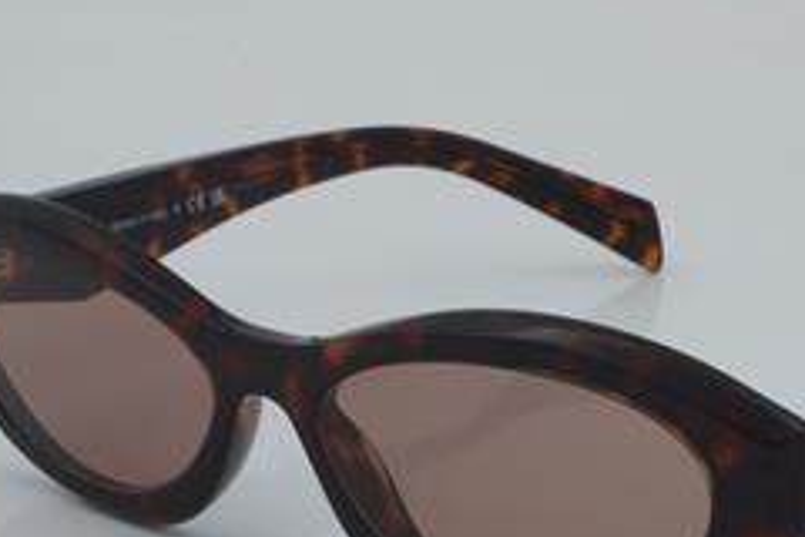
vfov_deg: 10.9
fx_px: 2795
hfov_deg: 16.3
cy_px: 406
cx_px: 570
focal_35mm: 125
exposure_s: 1/4
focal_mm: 50
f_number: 32
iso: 100
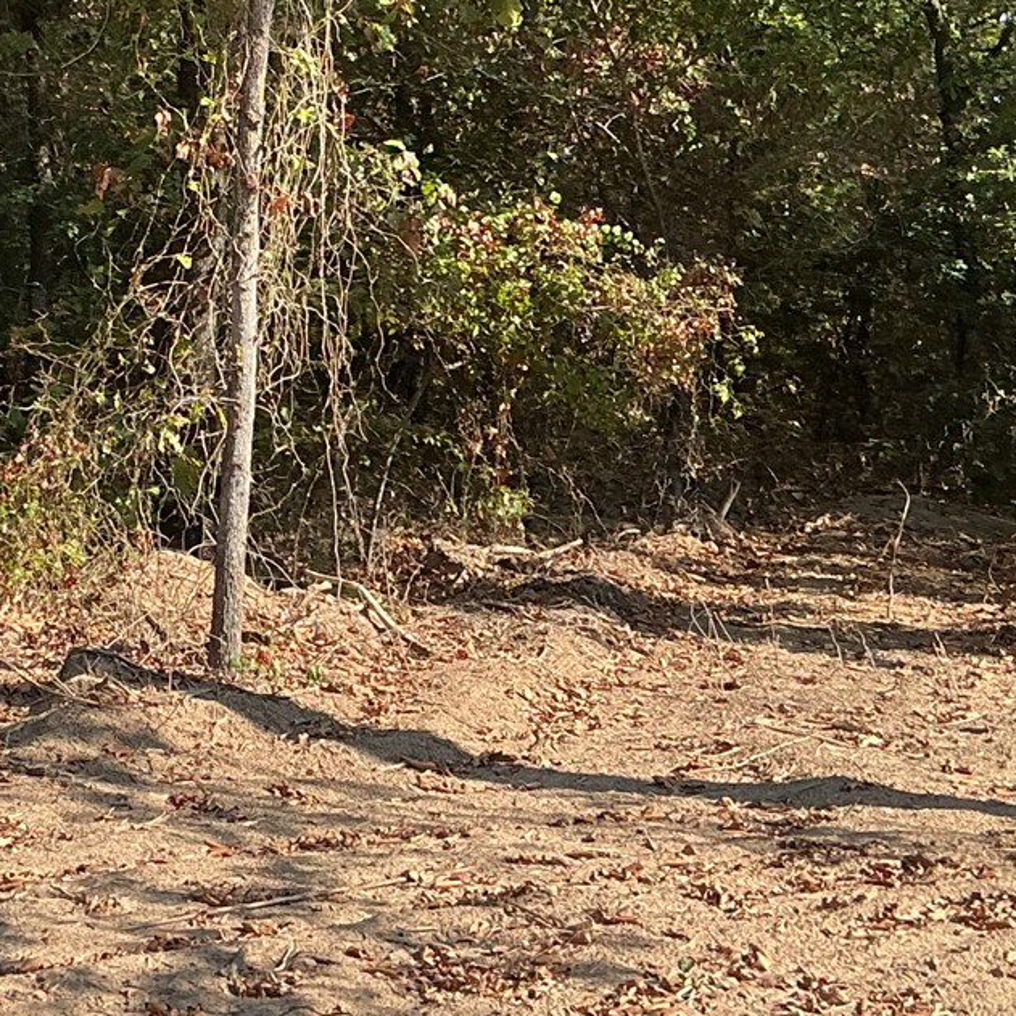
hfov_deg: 21.8
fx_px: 2590
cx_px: 145
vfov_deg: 22.0
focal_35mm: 78
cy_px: 240
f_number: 1.8
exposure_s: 1/627
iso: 25
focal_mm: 3
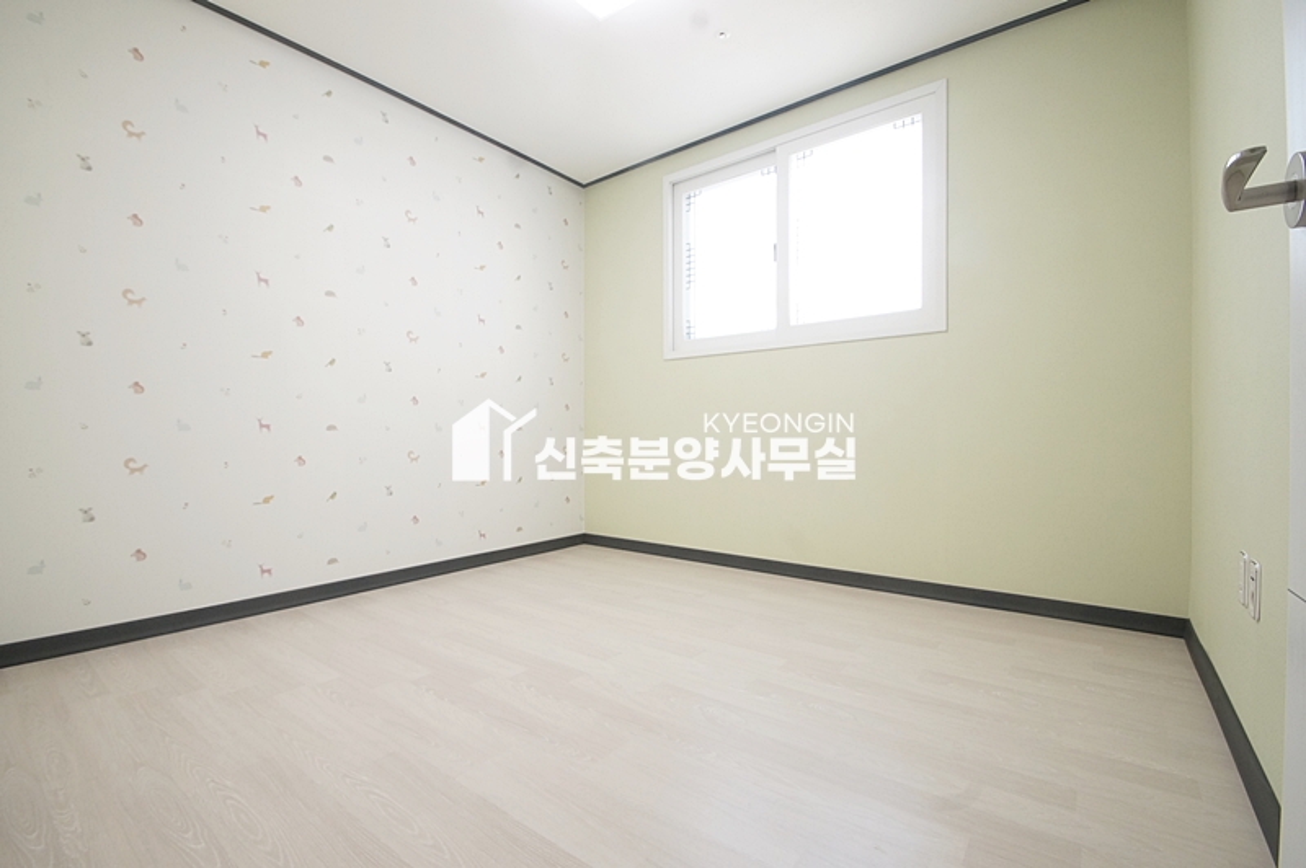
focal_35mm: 15
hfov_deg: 100.4
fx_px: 544
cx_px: 653
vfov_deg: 77.2
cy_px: 434
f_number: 9
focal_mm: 10
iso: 800
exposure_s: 1/25
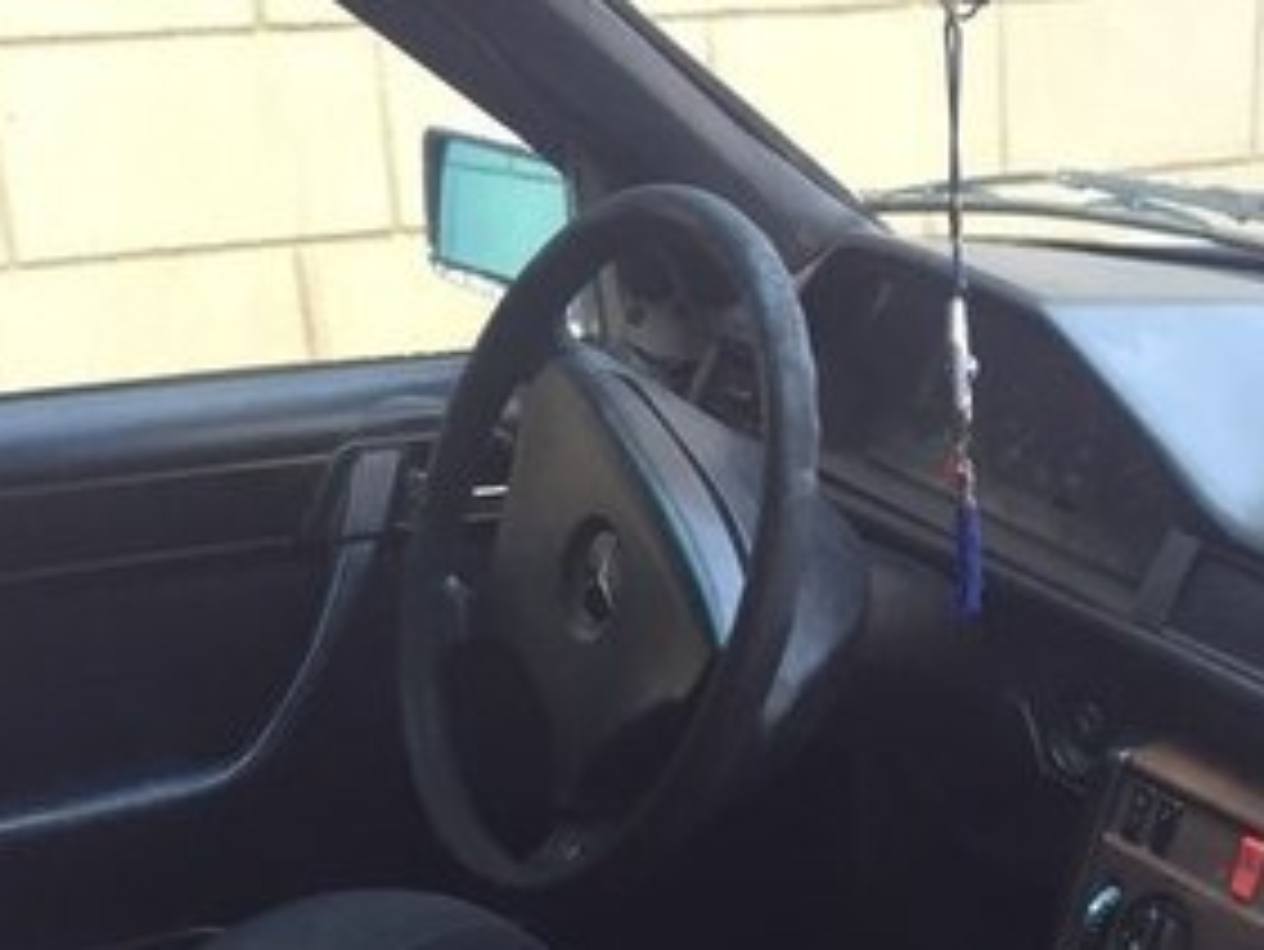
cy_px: 1110
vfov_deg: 20.4
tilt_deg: -29.6
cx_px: 1098
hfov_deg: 27.7
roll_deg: -0.3
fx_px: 2484
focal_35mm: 68
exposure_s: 1/33
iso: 32
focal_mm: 4.15
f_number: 2.2
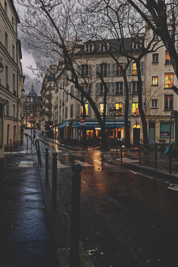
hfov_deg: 40.0
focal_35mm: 33
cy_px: 132
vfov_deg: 57.2
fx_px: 245
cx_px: 93
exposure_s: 1/80
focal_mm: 31
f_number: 5.6
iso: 1600
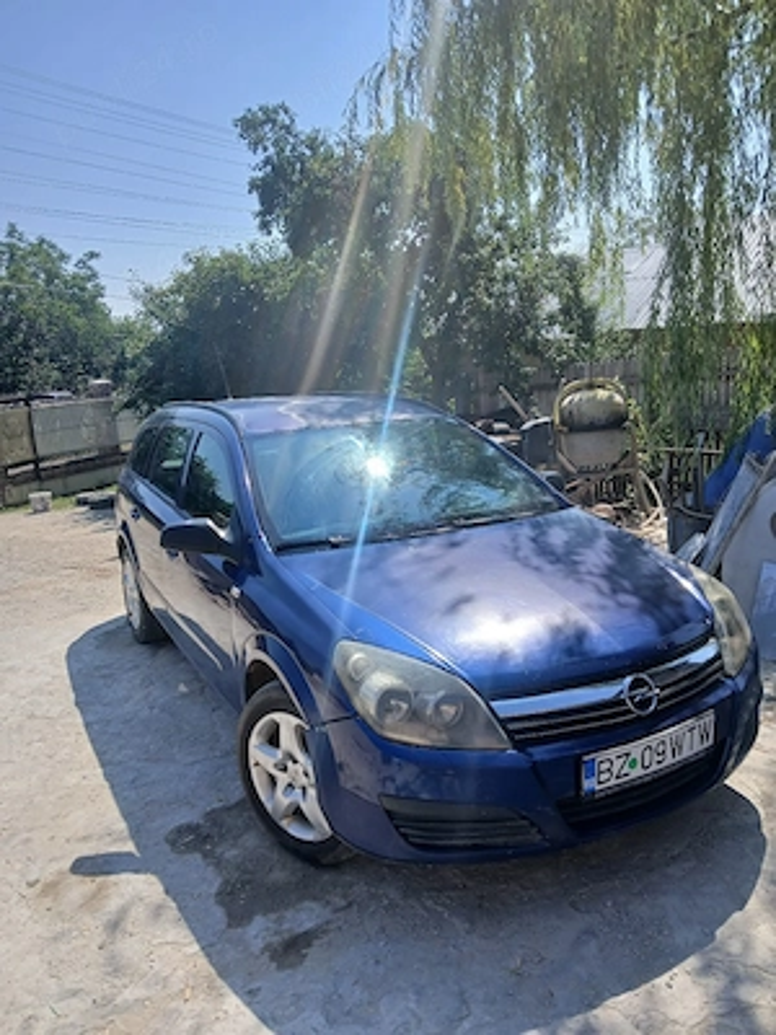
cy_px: 518
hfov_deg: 53.1
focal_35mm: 26
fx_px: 777
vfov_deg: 67.3
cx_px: 388
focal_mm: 3.98
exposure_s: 1/526
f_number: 1.8
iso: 20
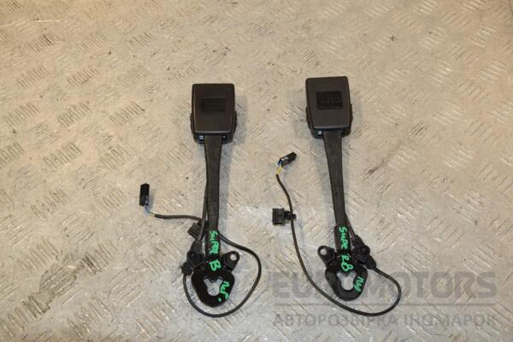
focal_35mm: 39
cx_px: 256
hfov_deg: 49.6
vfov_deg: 34.2
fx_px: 556
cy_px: 171
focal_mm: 26
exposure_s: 1/200
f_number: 7.1
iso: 800
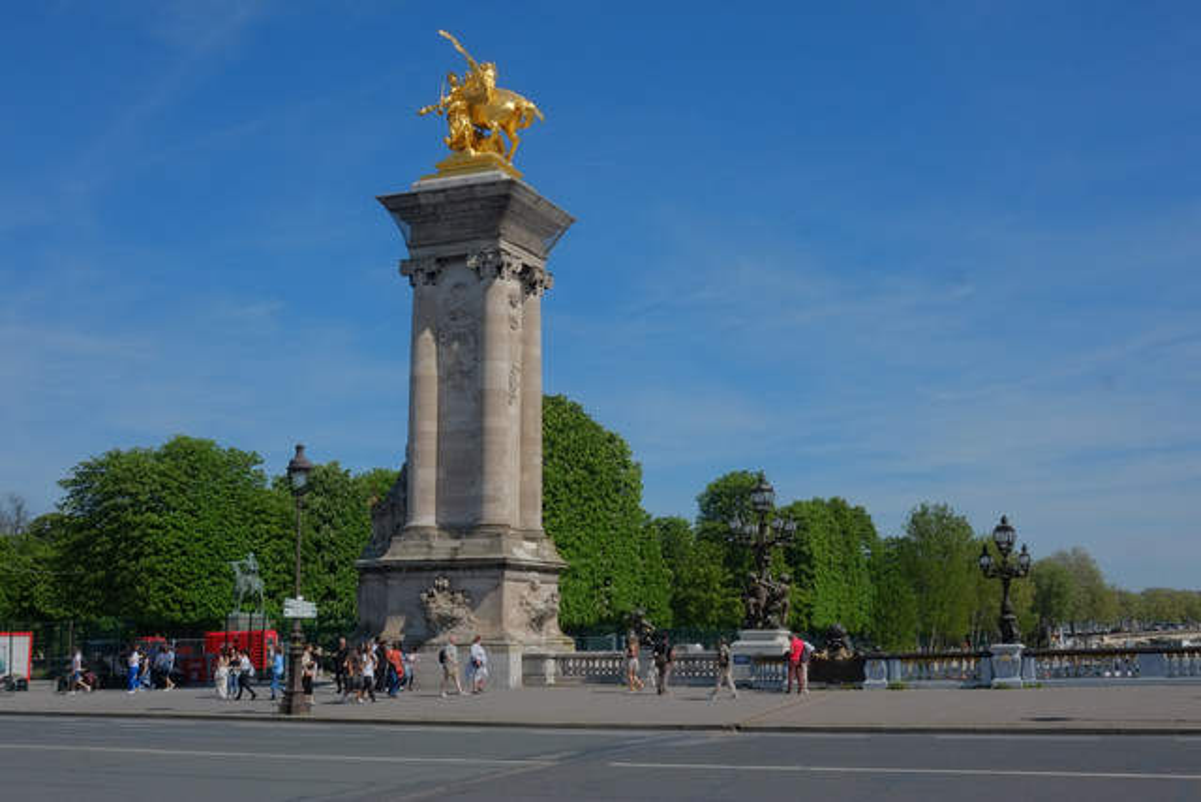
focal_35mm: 41
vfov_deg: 32.6
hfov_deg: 47.4
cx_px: 600
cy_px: 401
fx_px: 1368
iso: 200
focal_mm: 27
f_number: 13
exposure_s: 1/350
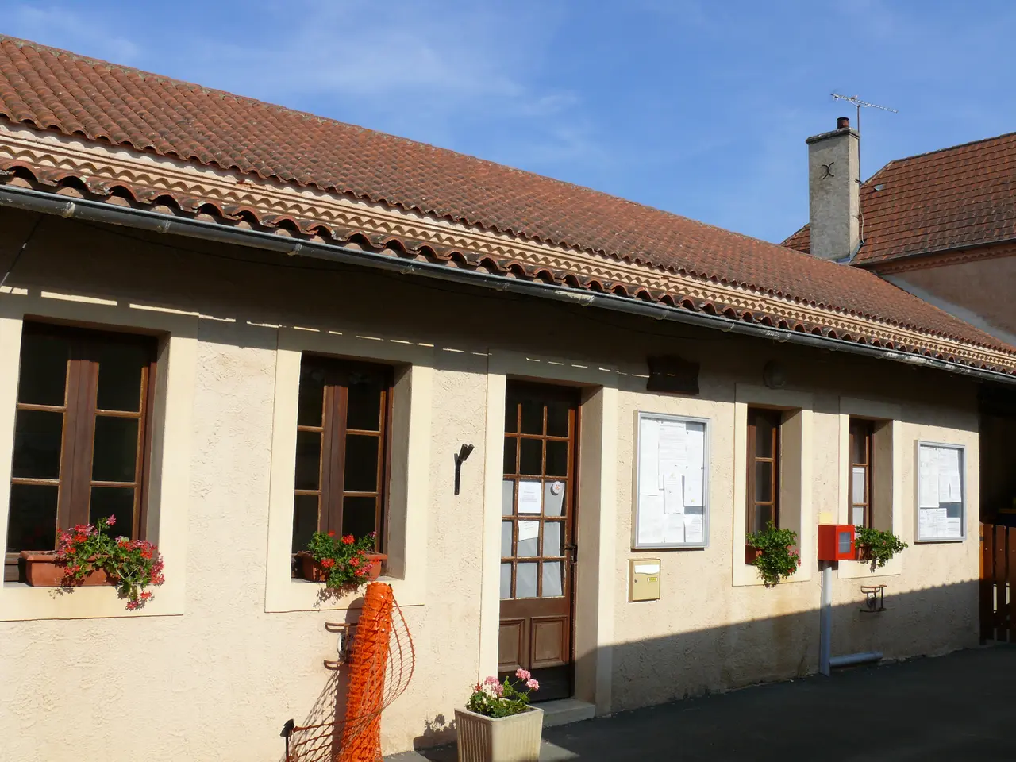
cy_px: 381
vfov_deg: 40.7
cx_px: 508
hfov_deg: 52.6
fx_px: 1027
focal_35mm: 35
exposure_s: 1/400
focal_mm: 7.4
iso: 100
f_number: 7.1
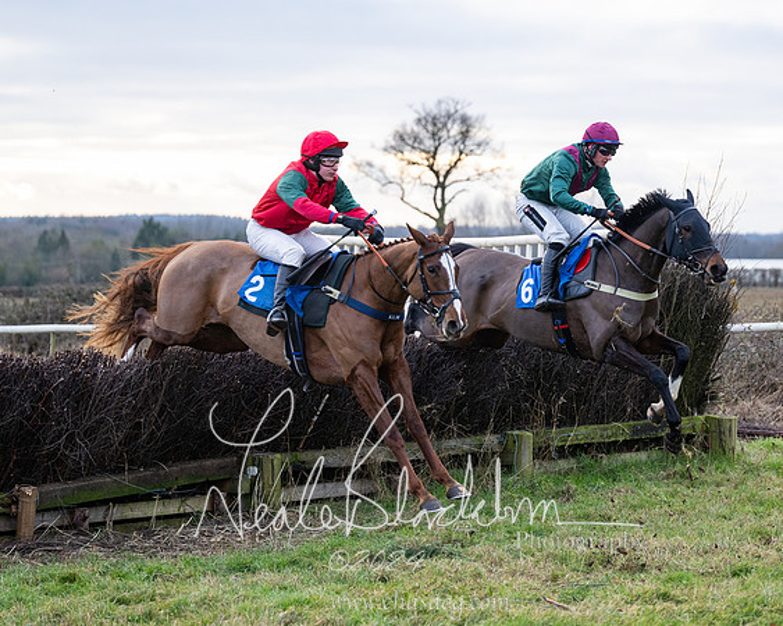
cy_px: 290
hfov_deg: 16.6
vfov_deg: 13.3
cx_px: 510
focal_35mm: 116
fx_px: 2679
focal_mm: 87
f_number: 2.8
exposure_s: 1/1250
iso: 800
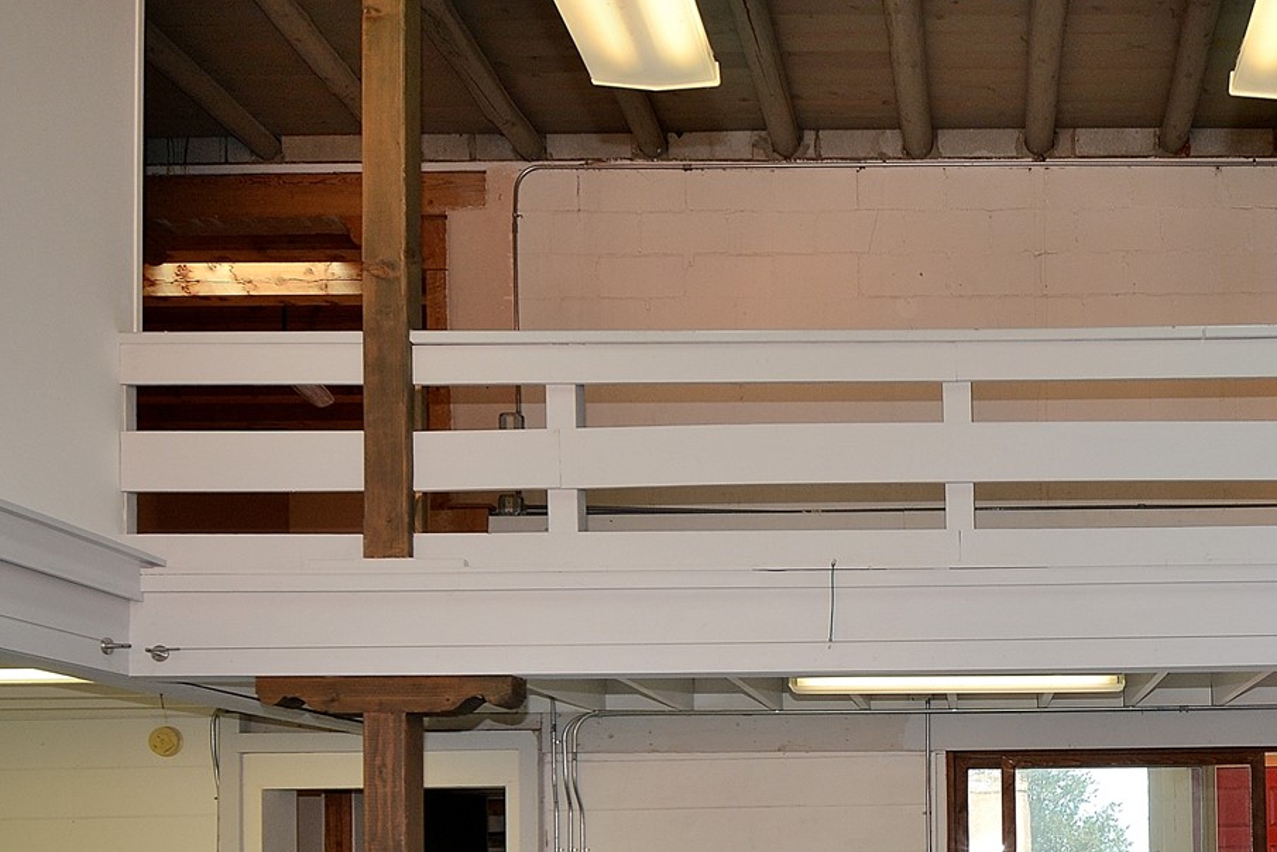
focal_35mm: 36
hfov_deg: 50.1
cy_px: 827
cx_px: 1014
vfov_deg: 34.1
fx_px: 1277
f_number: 5.6
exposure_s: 1/125
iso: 200
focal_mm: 10
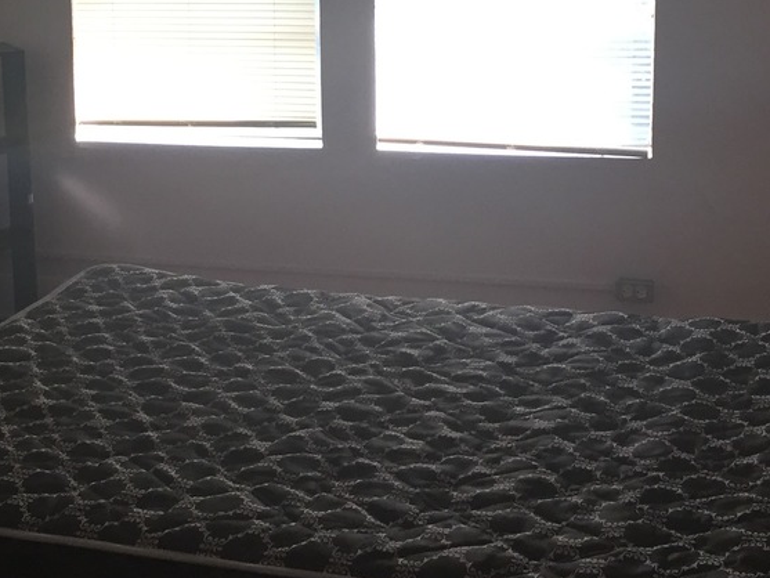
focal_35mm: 75
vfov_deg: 19.5
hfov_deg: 25.9
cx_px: 261
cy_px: 163
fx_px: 1669
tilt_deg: -8.7
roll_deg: -0.1
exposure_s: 1/30
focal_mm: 4.15
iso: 32
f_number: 2.2
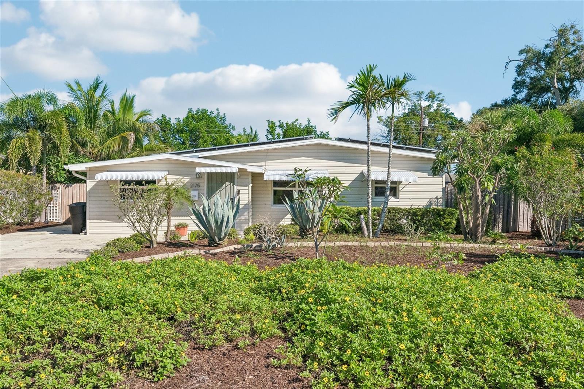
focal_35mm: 30
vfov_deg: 43.6
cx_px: 292
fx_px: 487
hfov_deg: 61.9
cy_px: 194
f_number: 8
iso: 800
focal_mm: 20
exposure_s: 1/3200
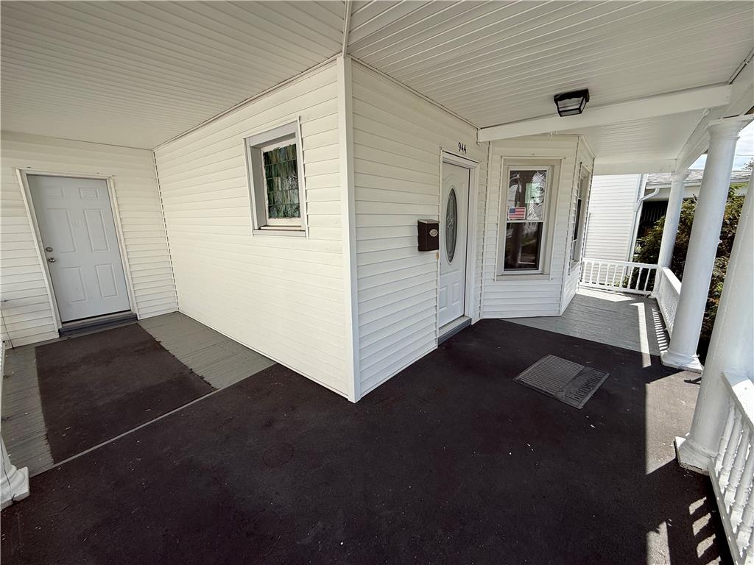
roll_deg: +0.2
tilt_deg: -10.1
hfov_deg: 102.1
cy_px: 282
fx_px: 305
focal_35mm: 14
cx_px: 377
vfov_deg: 85.7
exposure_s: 1/1145
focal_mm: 2.22
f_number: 2.2
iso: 50
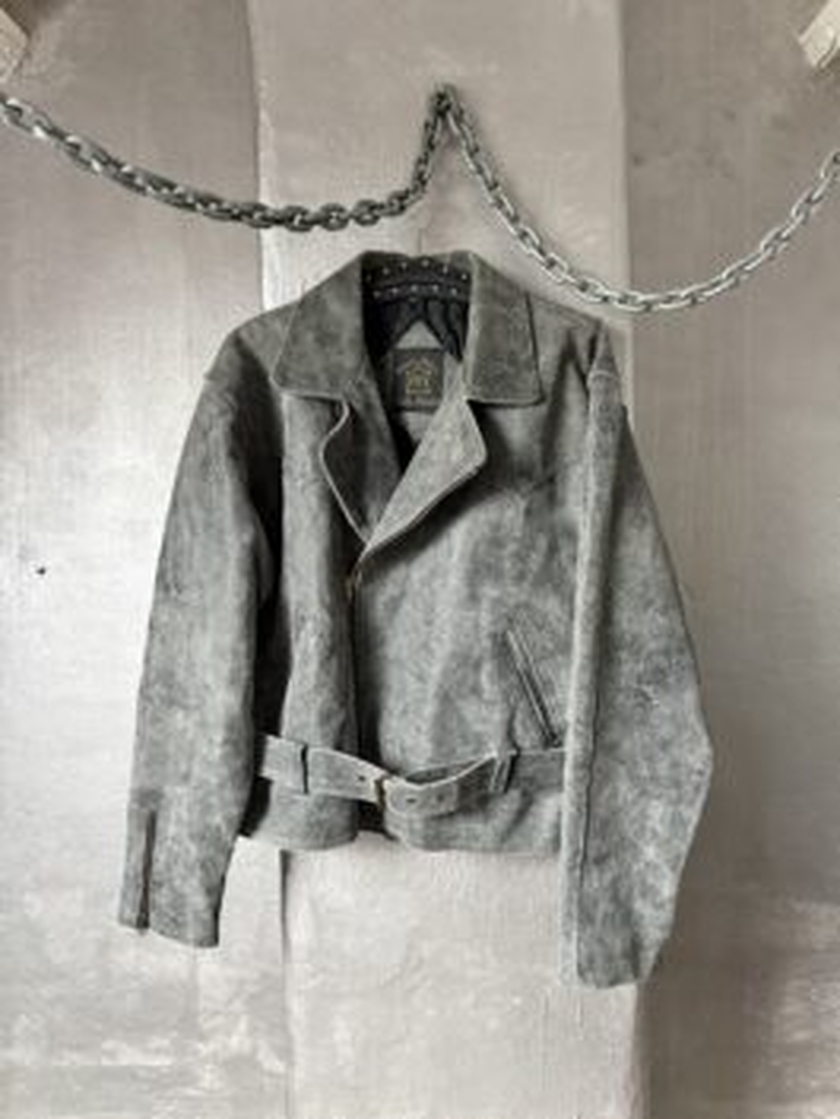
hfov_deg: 56.8
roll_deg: -0.9
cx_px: 420
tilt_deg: -1.6
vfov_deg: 71.6
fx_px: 776
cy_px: 560
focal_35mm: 24
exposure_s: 1/60
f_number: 1.78
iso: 800
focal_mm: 6.76
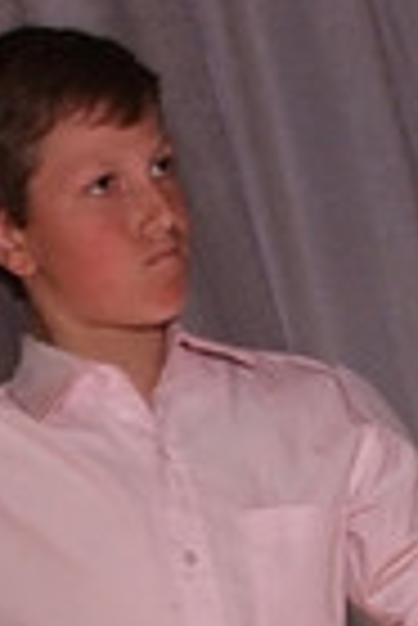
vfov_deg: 9.0
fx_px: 3909
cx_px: 108
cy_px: 829
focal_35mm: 225
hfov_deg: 6.1
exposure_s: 1/60
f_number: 5
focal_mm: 36
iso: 800
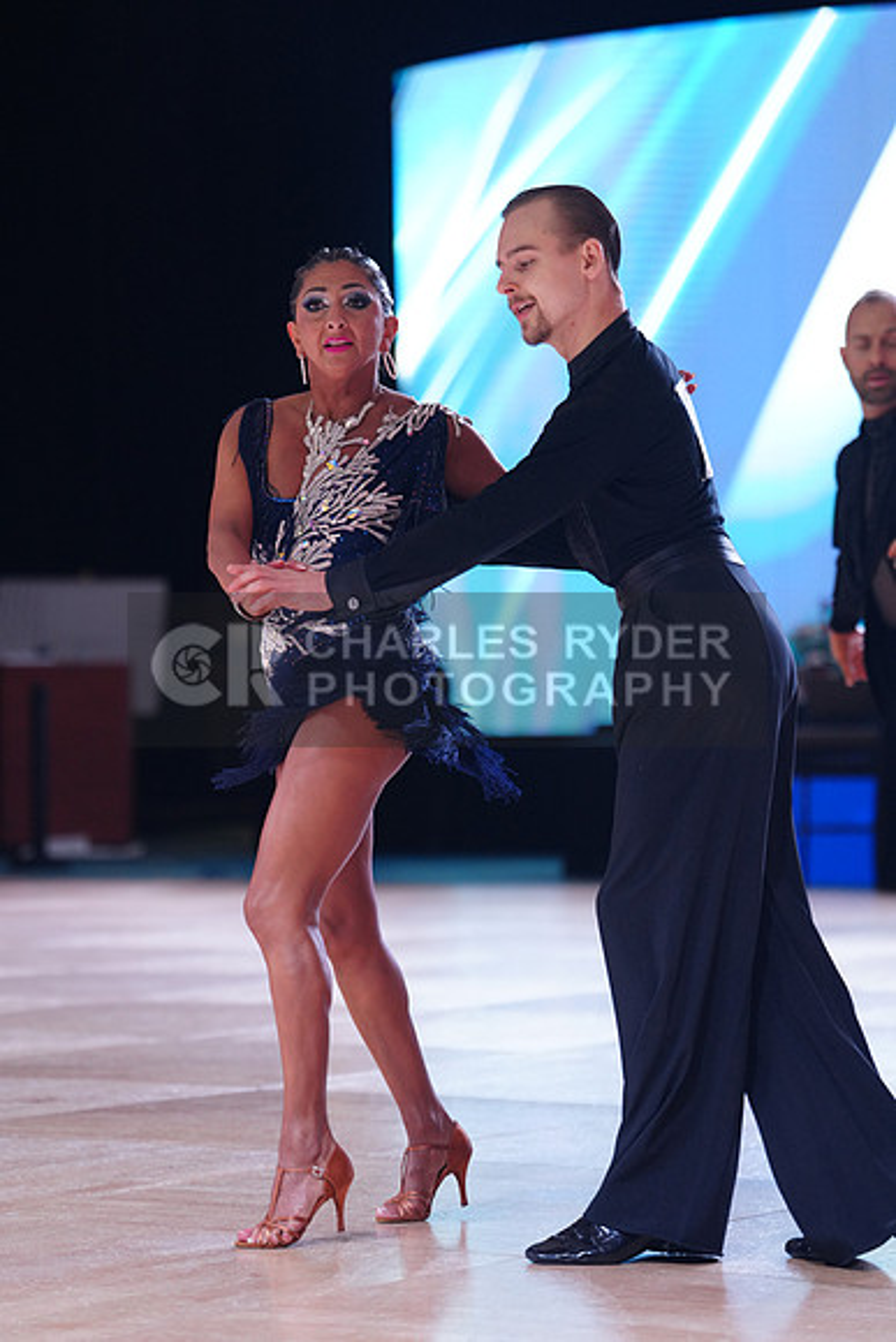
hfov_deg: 11.4
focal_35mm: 120
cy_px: 671
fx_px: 4477
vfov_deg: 17.1
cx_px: 448
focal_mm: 120
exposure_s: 1/500
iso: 1600
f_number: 2.8
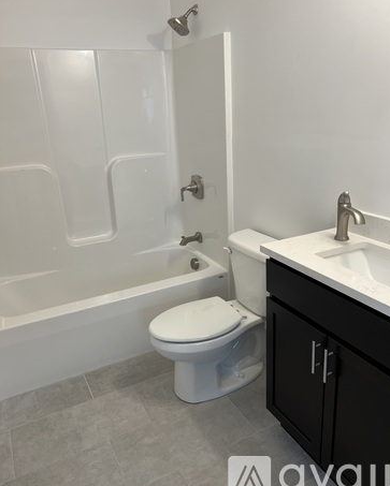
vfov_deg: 62.1
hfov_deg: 51.6
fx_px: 404
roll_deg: +2.3
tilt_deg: -17.5
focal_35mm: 28
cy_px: 231
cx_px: 200
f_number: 1.5
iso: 100
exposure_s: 1/120
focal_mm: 5.7
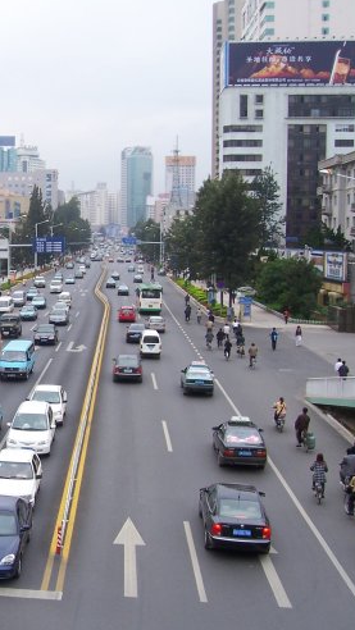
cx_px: -47
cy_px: 315
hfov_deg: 22.5
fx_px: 836
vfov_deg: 41.3
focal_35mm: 50
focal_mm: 5.6
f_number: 5.6
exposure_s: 1/125
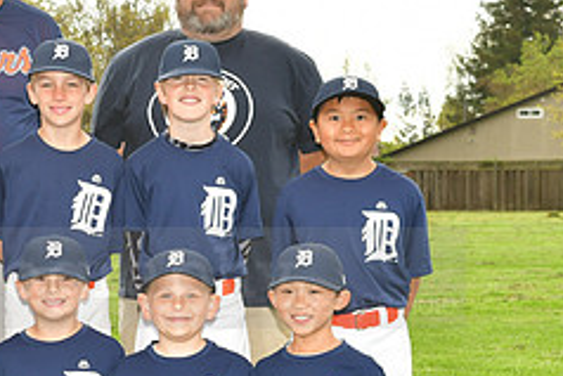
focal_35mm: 146
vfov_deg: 9.4
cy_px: 259
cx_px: 7
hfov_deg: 13.9
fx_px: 2285
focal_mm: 40
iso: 200
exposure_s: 1/200
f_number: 6.3
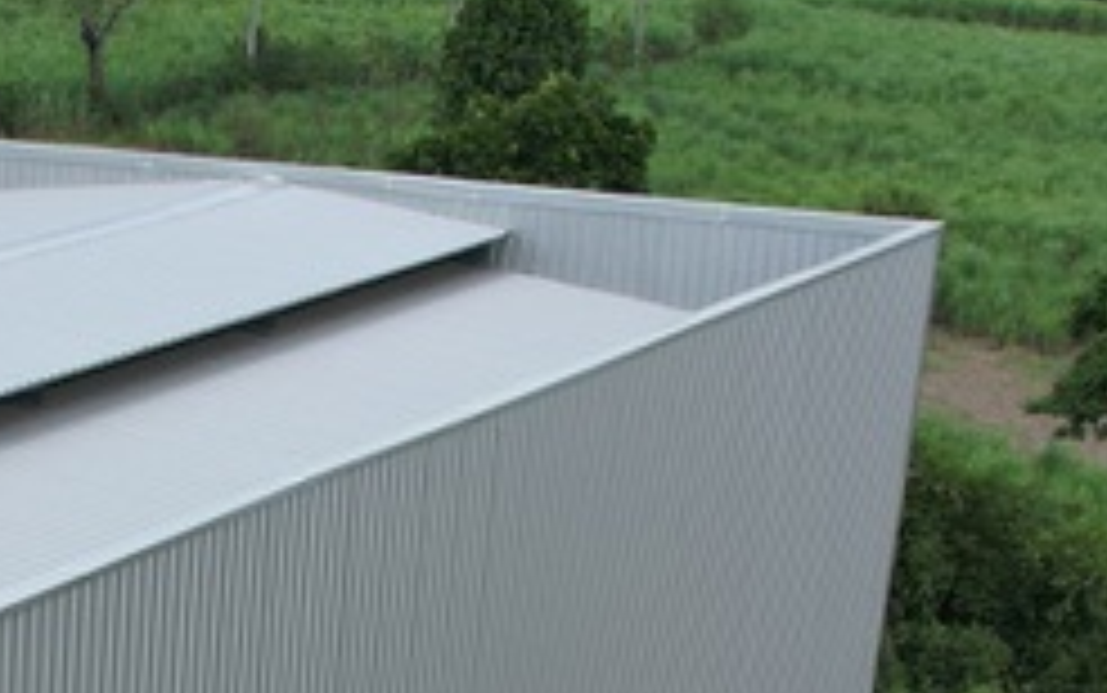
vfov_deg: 11.9
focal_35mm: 99
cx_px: -220
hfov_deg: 19.7
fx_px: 2988
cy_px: 1350
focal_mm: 8.38
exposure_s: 1/1000
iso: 100
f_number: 2.8
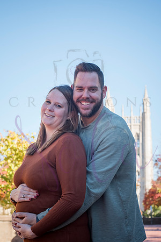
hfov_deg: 17.1
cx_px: 80
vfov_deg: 25.4
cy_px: 121
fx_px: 537
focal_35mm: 80
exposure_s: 1/500
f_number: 9
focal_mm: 80
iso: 800
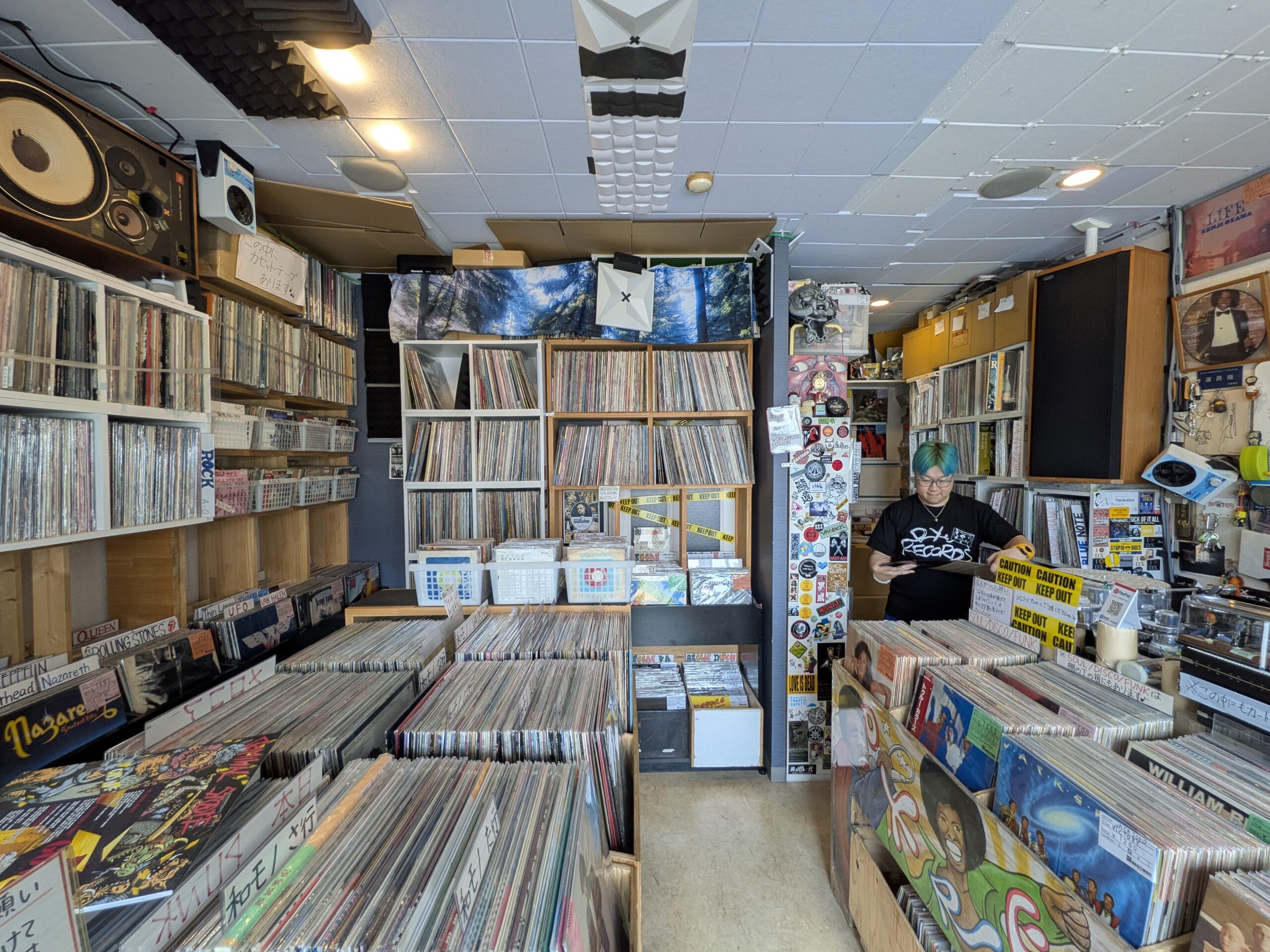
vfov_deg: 85.7
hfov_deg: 102.1
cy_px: 476
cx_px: 635
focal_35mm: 14
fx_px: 514
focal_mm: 1.85
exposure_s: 1/48.5
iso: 53
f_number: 2.2
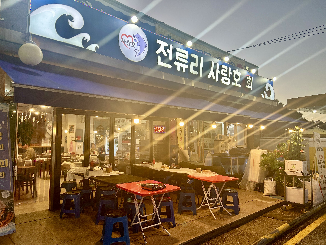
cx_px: 163
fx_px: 245
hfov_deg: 67.3
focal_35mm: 26
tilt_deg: +4.3
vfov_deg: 53.1
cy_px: 122
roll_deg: +0.1
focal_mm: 5.7
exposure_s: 1/120
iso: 125
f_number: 1.5
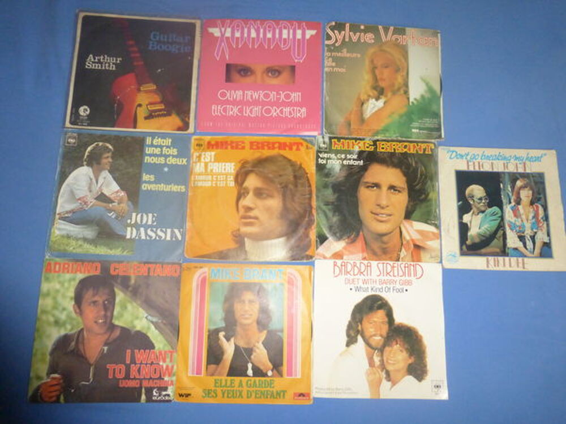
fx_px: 409
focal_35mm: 25
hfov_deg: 69.4
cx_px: 283
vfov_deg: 54.9
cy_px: 212
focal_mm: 4.3
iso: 500
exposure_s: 1/60
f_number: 3.3
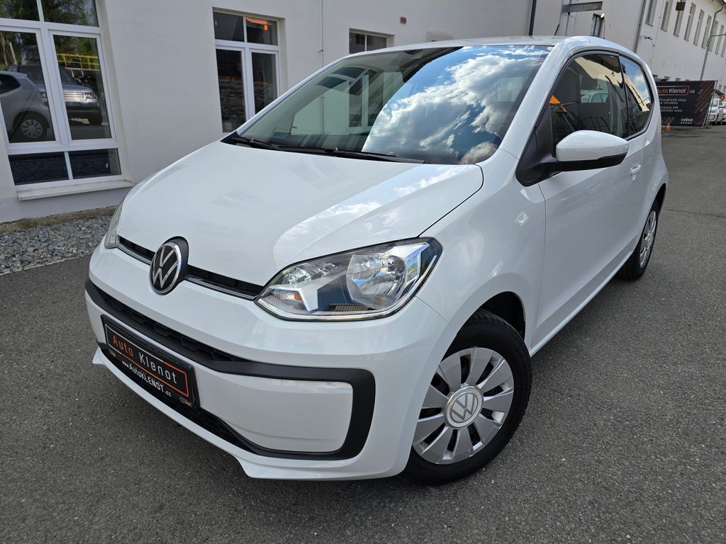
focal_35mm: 23
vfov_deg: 58.9
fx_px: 482
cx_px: 363
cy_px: 272
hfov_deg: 73.9
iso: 12
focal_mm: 6.3
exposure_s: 1/484
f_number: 1.7
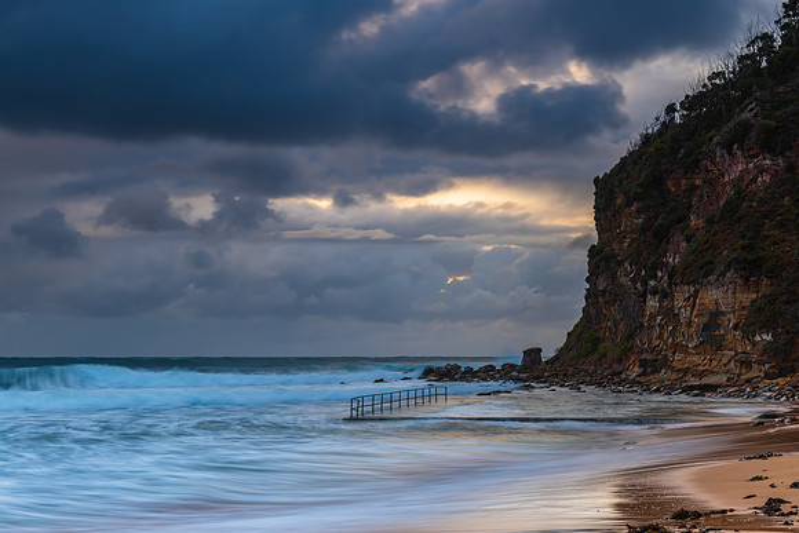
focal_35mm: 51
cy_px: 266
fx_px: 1121
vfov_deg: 26.7
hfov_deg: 39.2
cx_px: 400
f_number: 13
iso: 31
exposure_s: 1.3
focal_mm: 50
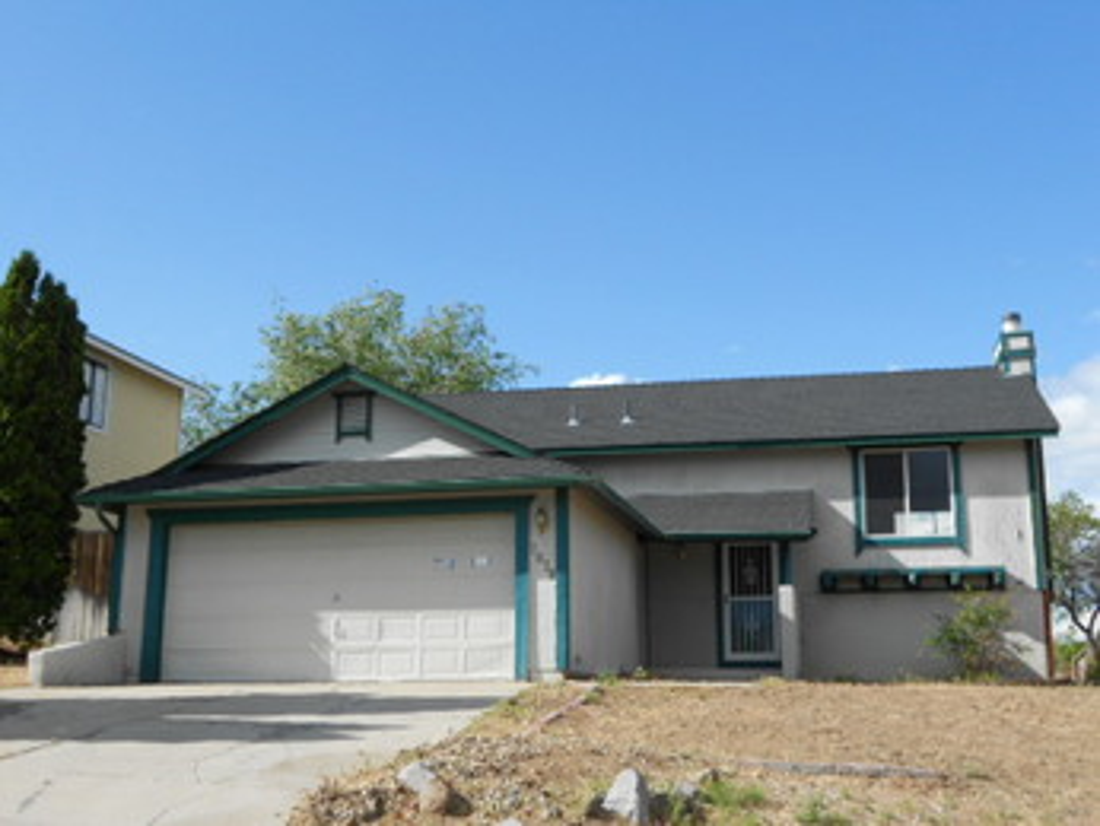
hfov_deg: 43.8
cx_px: 550
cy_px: 413
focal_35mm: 43
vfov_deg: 33.6
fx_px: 1367
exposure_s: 1/640
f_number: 4.2
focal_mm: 7.7
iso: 80
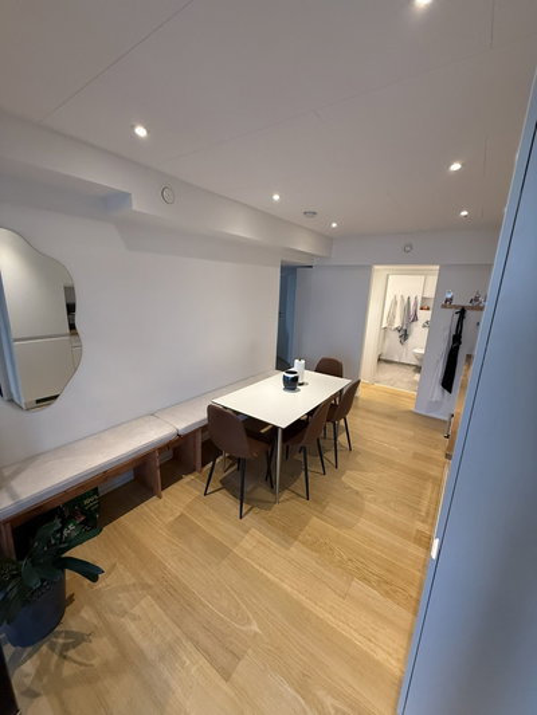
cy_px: 358
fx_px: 289
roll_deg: -2.8
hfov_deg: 85.7
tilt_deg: -13.2
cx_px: 268
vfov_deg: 102.1
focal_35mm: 14
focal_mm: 2.22
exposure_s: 1/100
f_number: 2.2
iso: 320
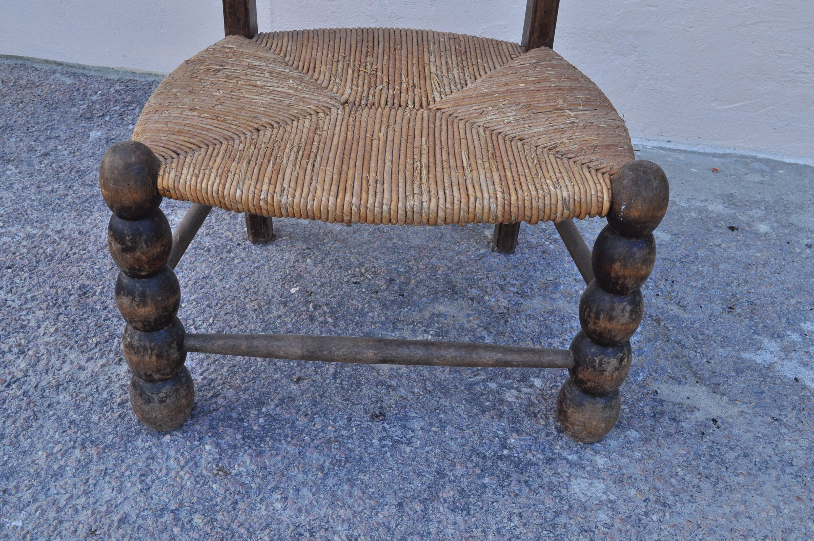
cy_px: 270
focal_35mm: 39
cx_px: 407
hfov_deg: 49.6
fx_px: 881
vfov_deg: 34.1
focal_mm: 26
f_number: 11
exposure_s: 1/80
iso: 200
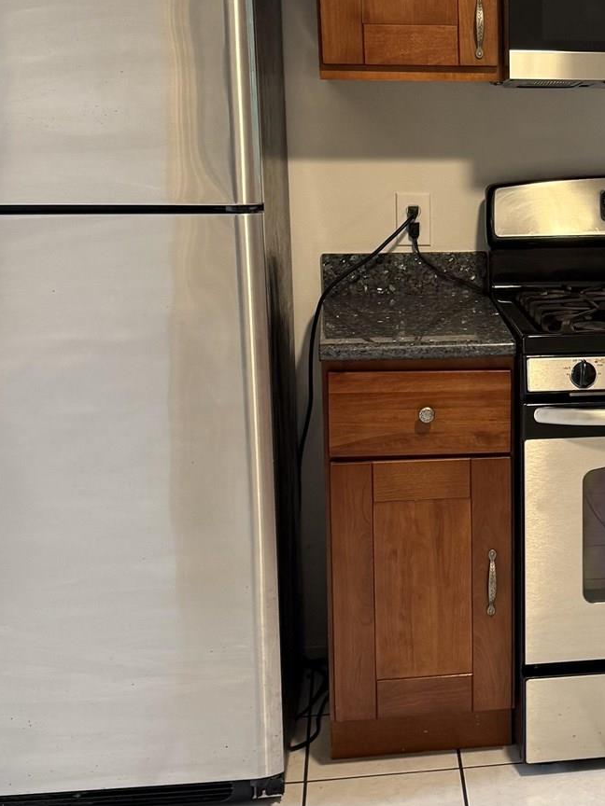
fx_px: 1491
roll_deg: -0.7
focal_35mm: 64
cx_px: 624
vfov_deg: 30.3
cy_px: 369
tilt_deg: -9.6
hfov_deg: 22.0
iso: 160
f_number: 1.78
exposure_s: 1/60
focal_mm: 6.76
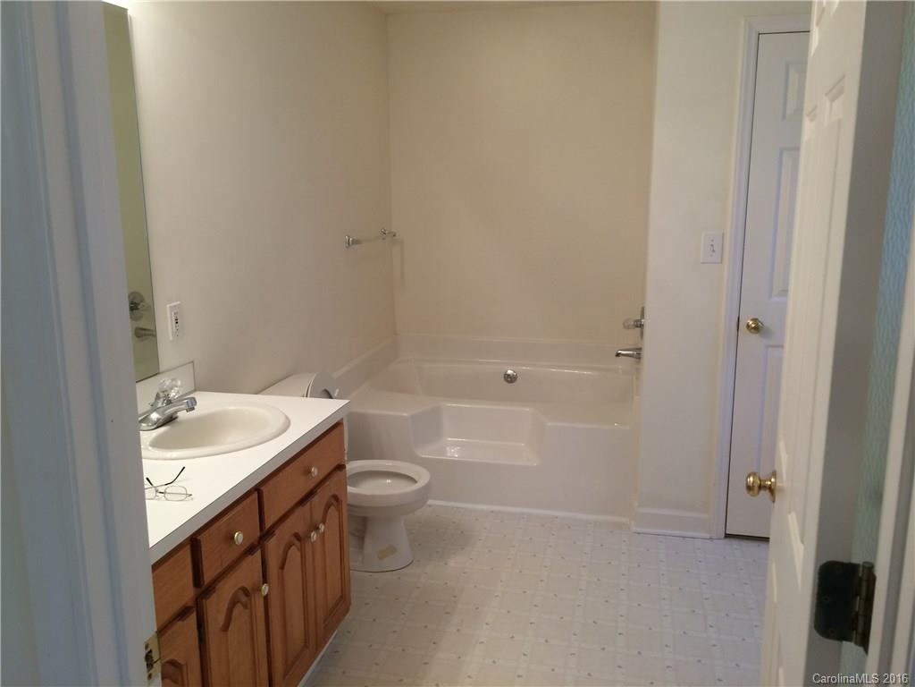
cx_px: 458
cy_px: 344
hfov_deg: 61.7
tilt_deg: -12.3
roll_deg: +0.4
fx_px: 767
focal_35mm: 29
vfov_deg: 48.2
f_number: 2.2
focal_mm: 4.15
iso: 64
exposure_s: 1/30
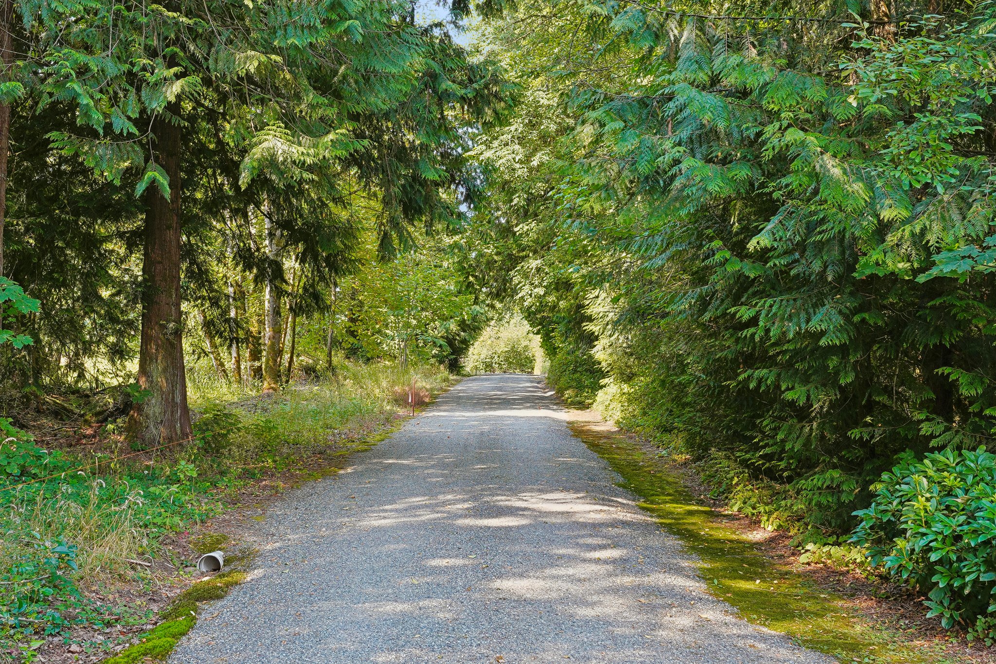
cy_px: 332
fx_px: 1162
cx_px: 498
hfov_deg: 46.4
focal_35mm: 42
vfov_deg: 31.9
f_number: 8
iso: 1000
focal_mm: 28
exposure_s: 1/125
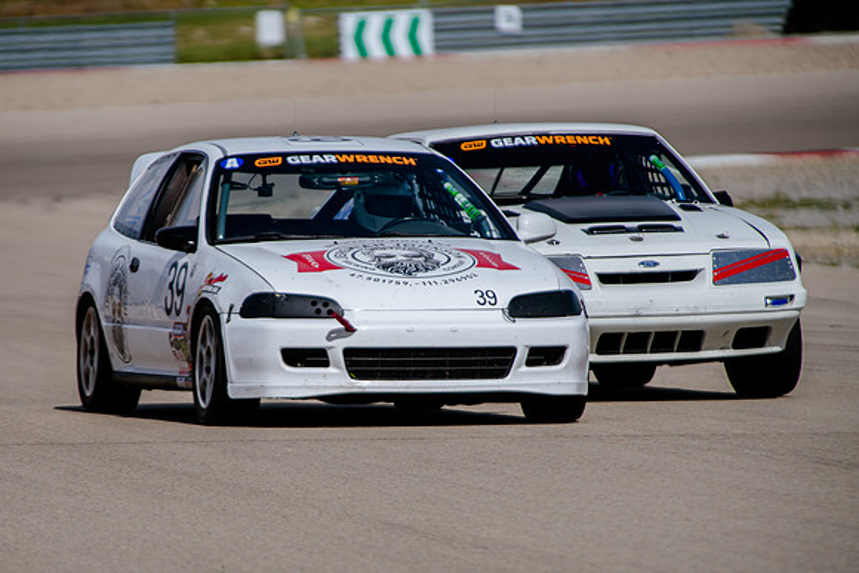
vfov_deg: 2.7
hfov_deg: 4.0
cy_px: 370
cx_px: 339
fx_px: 12327
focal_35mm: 517
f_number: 5.6
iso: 64
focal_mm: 400
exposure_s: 1/640
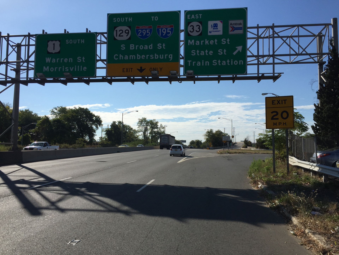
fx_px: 284
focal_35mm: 29
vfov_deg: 48.2
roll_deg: -1.8
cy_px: 128
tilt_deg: +2.2
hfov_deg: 61.7
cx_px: 170
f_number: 2.2
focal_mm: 4.15
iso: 32
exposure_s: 1/4405
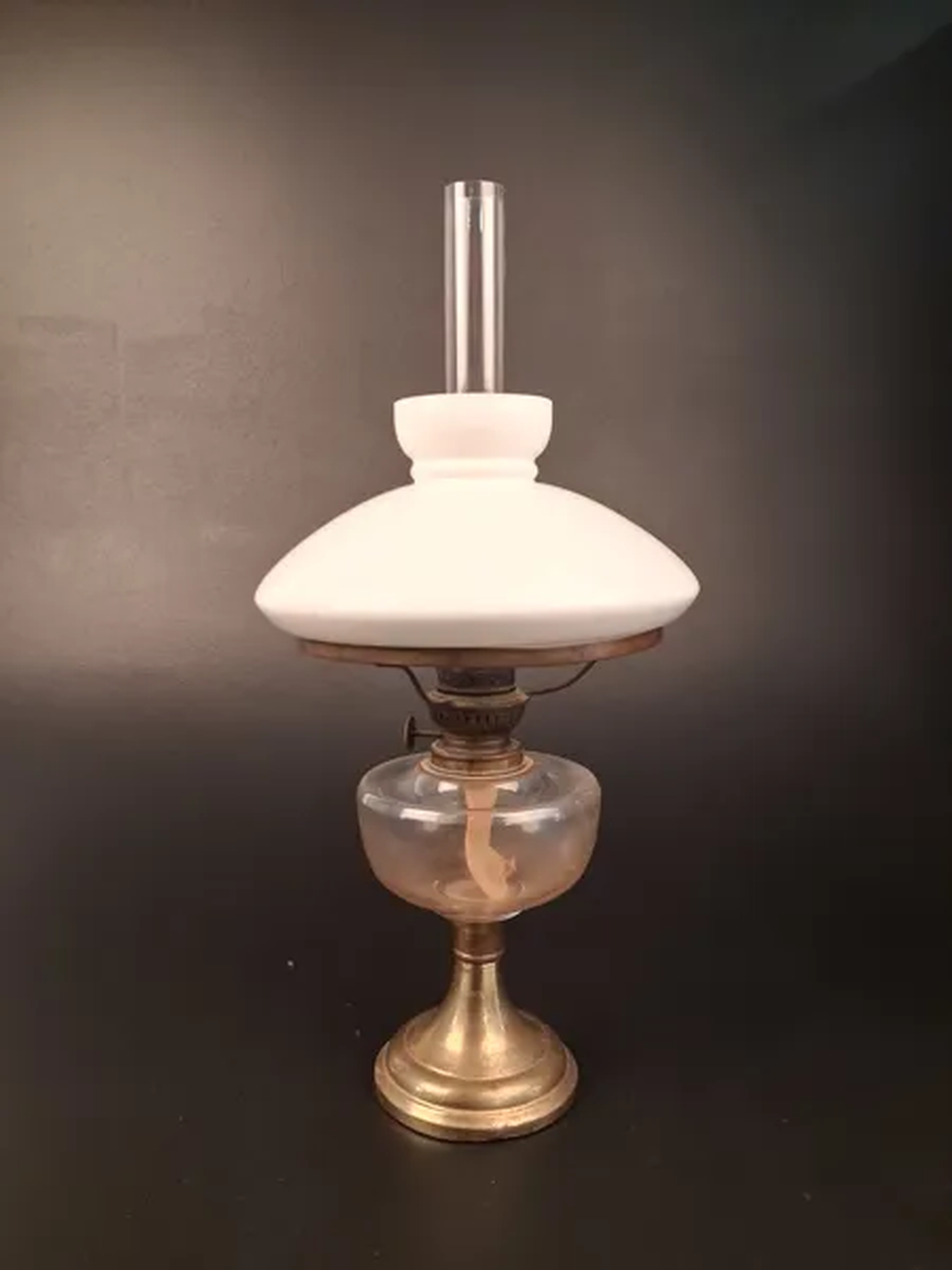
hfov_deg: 51.4
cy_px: 635
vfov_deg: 65.3
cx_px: 476
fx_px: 990
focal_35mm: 27
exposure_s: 1/50
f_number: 1.8
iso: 400
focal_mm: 4
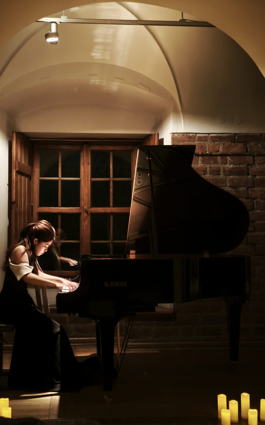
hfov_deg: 23.6
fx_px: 636
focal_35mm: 55
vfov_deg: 36.9
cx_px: 124
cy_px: 214
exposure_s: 1/17.1
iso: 8000
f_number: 1.9
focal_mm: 7.1
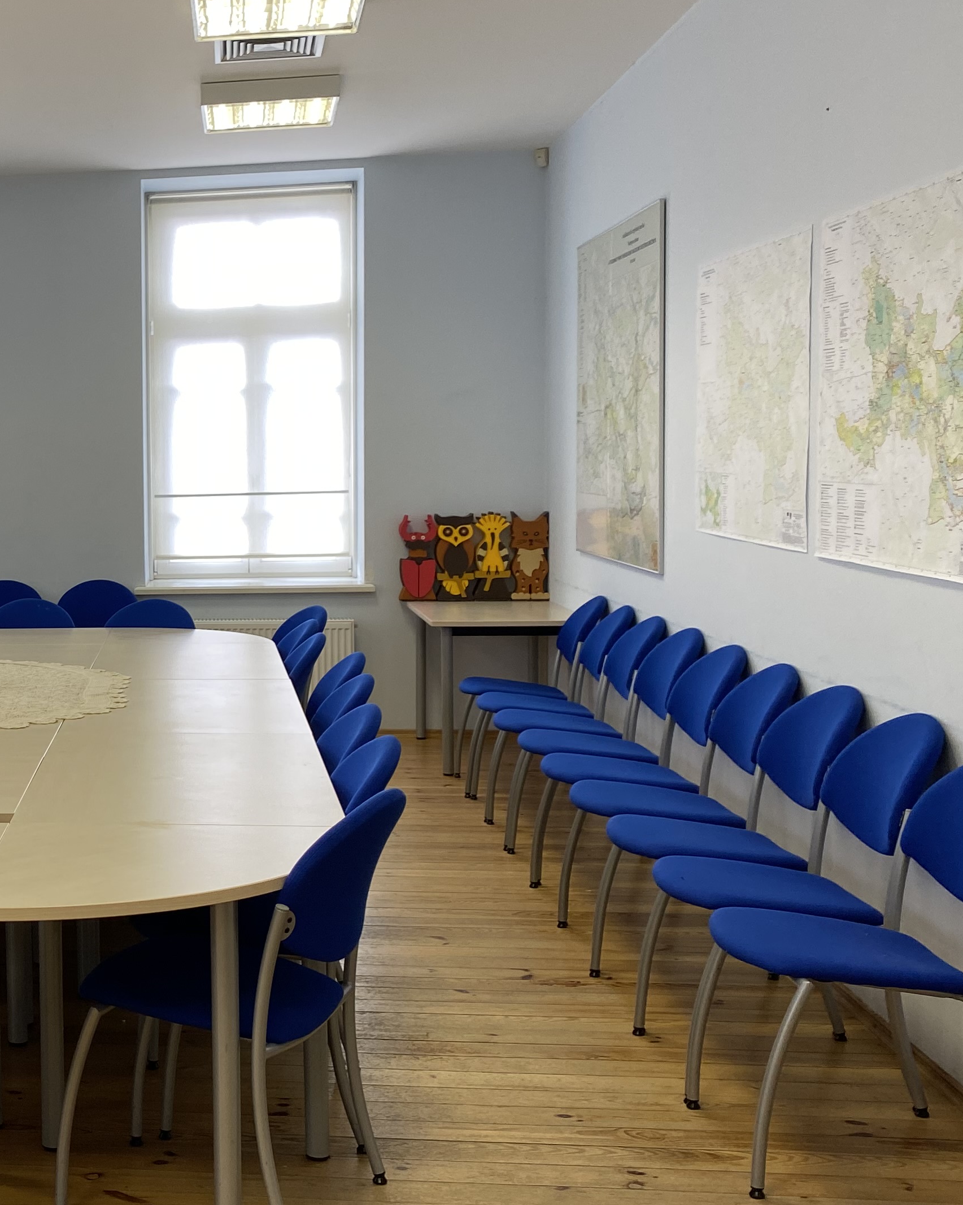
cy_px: 604
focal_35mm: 48
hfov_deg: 29.1
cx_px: -31
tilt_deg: -5.1
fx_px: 1710
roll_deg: +1.0
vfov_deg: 38.8
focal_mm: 4.25
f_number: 1.8
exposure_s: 1/100
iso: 50
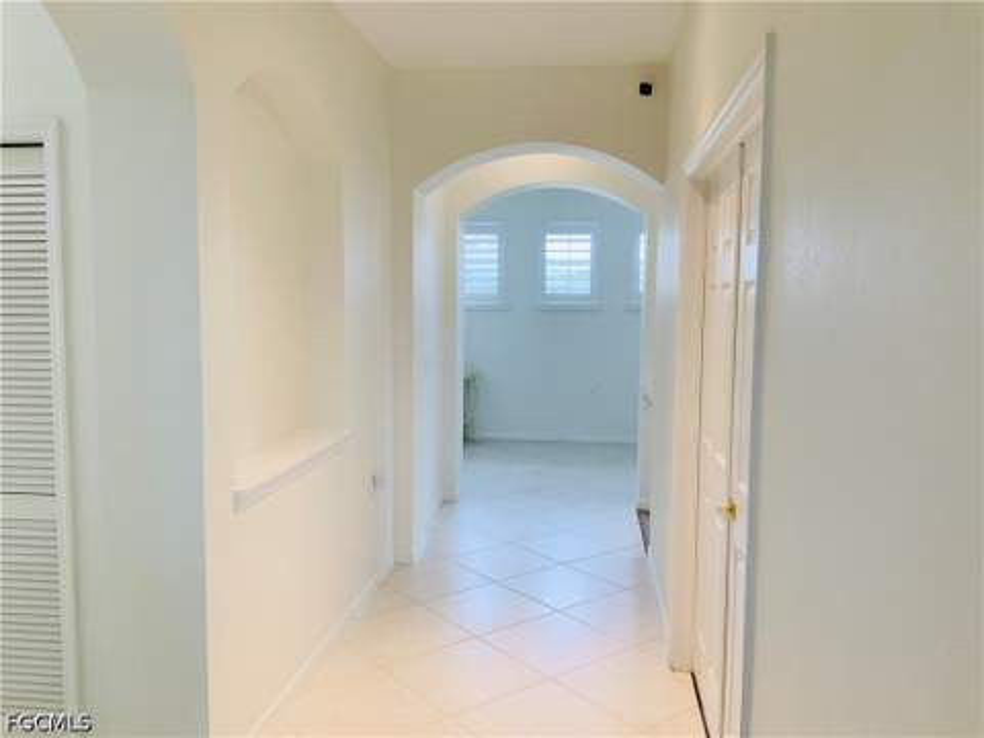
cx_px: 492
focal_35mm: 29
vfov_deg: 48.2
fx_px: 824
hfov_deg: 61.7
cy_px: 369
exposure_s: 1/120
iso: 64
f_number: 1.8
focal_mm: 3
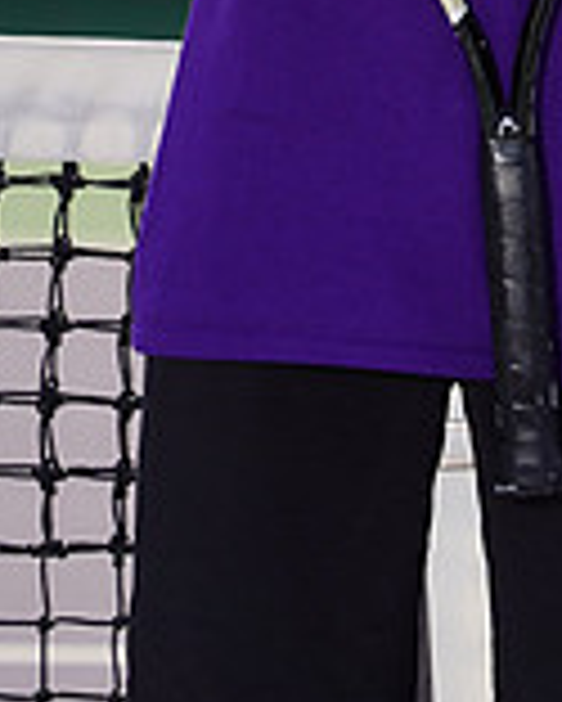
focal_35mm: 1006
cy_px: -387
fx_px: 20896
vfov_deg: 1.9
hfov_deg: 1.5
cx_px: 461
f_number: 8
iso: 100
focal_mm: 288
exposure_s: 1/250
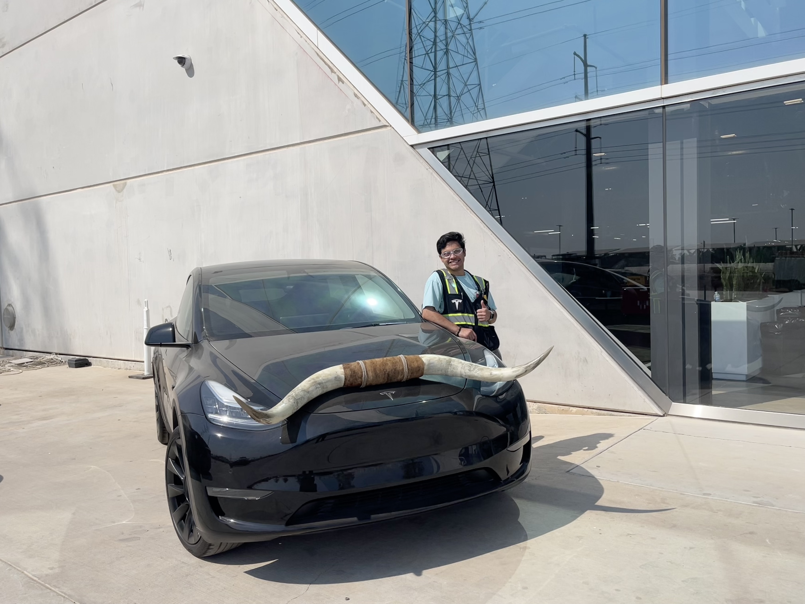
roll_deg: +0.1
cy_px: 302
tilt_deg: -1.0
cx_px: 402
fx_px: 581
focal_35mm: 25
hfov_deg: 69.4
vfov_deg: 54.9
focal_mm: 5.1
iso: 32
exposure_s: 1/6250
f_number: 1.6
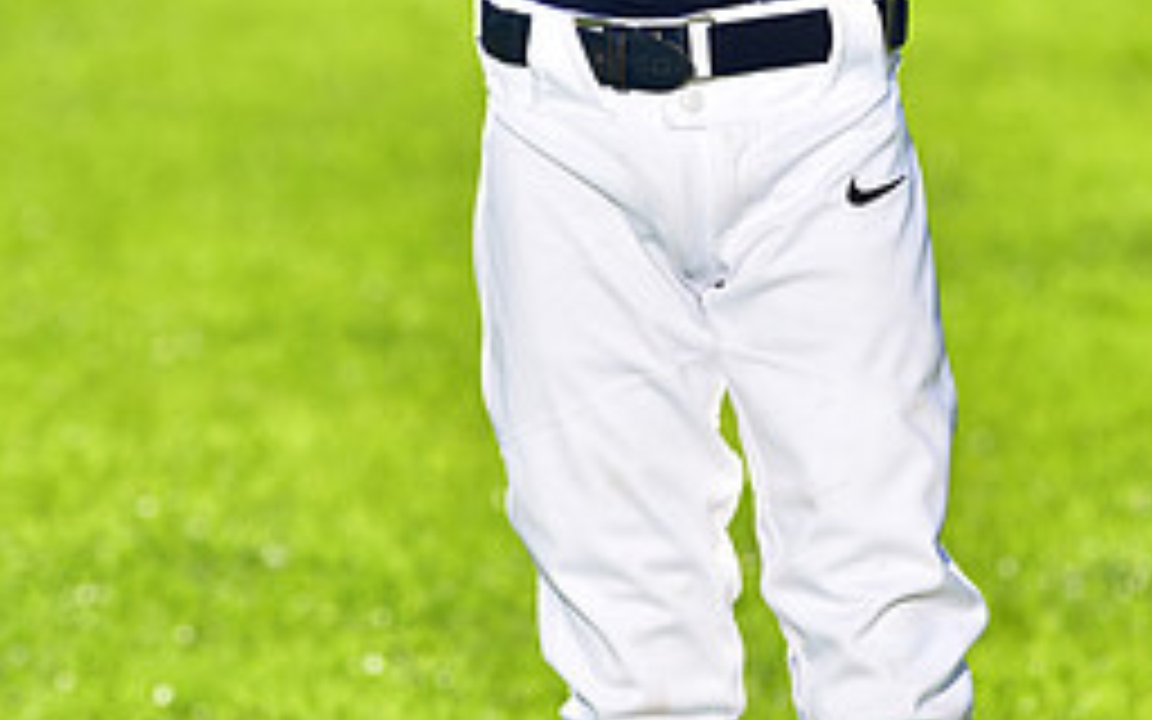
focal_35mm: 404
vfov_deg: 3.2
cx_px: 749
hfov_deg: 5.2
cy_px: -230
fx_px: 12684
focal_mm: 175
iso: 80
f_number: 5.6
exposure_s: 1/250
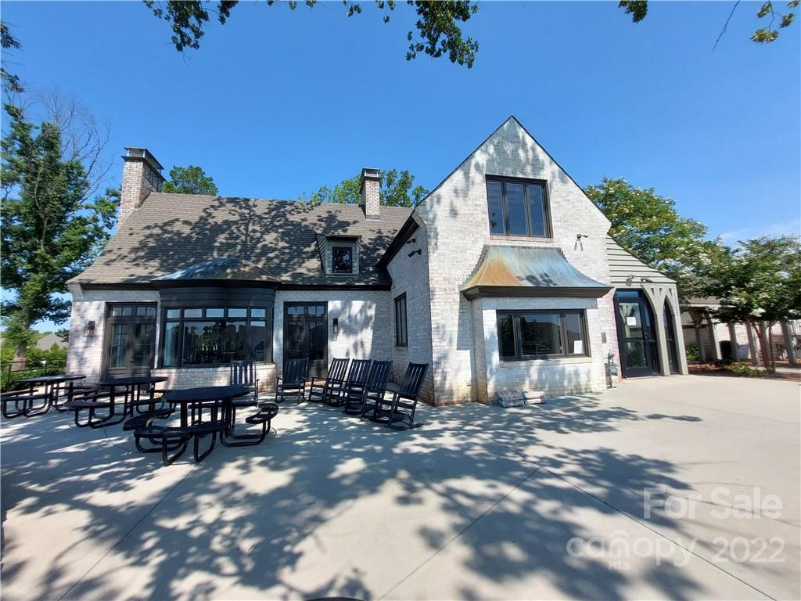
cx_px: 400
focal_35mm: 13
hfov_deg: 106.2
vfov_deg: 89.9
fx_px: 301
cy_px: 300
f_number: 2.2
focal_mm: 1.74
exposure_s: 1/1433
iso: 50
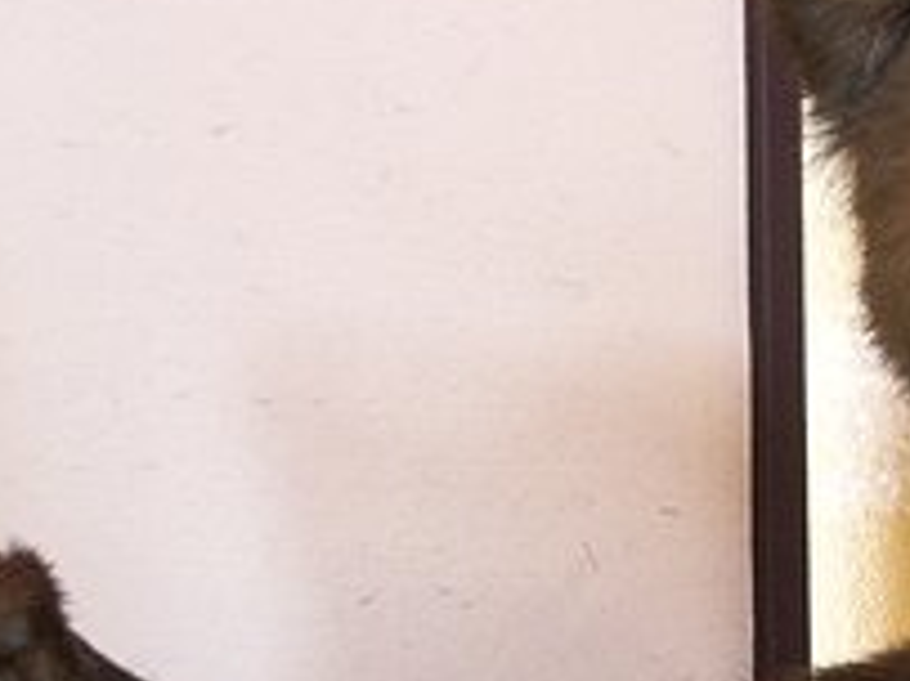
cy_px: 721
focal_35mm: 126
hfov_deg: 15.4
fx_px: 3310
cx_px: 888
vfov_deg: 11.6
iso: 200
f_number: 3.1
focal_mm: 8.2
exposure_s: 1/20
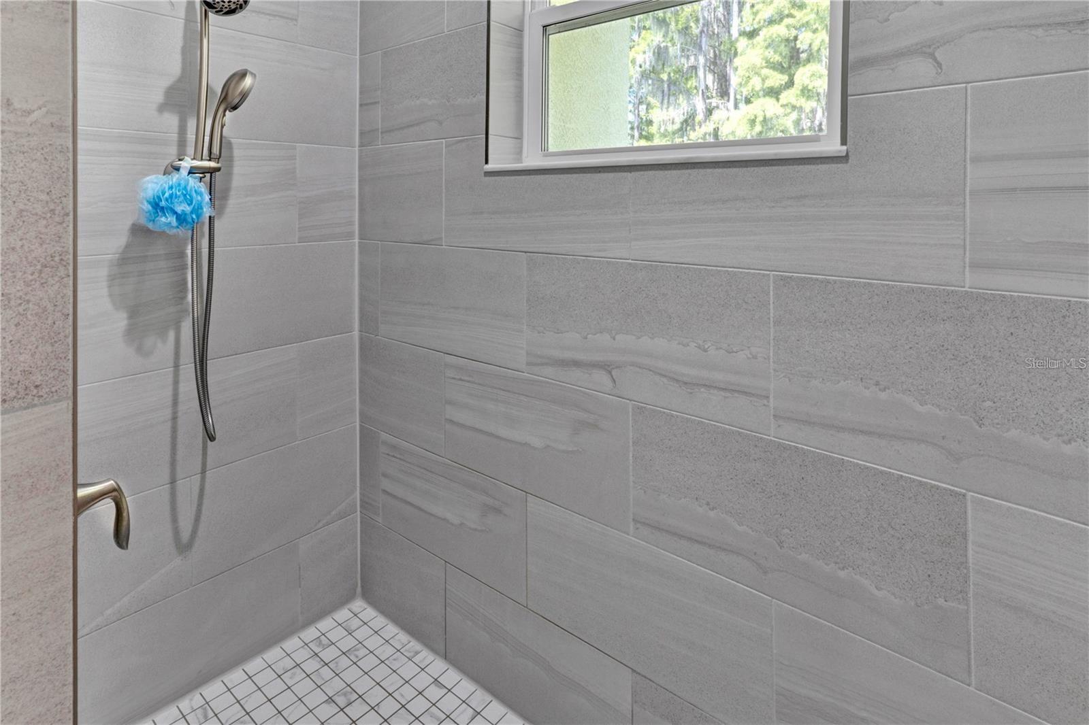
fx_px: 499
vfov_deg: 72.0
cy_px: 362
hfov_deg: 95.0
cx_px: 544
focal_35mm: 16
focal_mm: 11
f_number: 16
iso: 320
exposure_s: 1/3.33
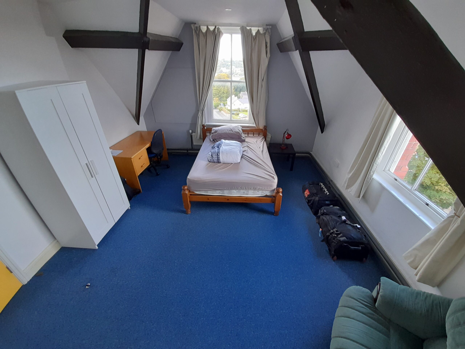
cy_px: 174
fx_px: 175
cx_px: 232
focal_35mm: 13
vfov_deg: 89.9
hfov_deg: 106.2
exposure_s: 1/50
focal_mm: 1.42
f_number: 2.2
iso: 125
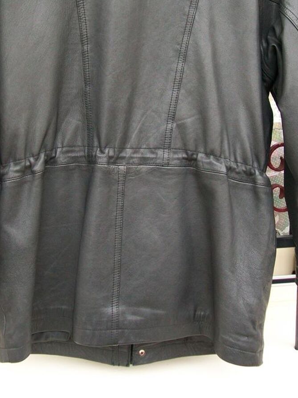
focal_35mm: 51
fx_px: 585
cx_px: 130
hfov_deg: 28.5
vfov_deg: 36.7
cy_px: 104
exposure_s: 1/60
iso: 110
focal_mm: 6.1
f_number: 2.7
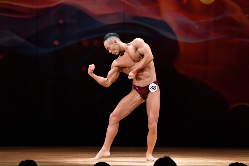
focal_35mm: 255
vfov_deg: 5.4
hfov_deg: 8.1
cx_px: 124
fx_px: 1763
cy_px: 83
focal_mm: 170
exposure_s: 1/400
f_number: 5.6
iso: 4000
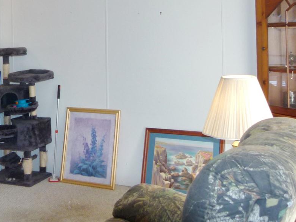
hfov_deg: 37.3
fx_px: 436
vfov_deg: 27.9
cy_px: 39
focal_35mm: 51
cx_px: 113
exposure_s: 1/50
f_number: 2.8
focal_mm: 4.5
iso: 100
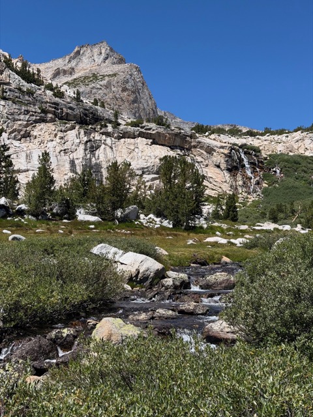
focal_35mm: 48
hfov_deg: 30.3
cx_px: 156
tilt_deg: +5.5
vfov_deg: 39.7
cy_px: 208
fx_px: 579
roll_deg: -1.5
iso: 64
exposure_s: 1/3891
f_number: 1.78
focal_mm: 6.76
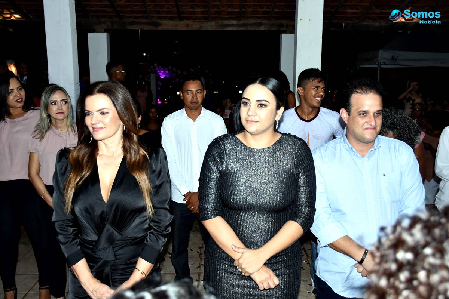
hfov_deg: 53.1
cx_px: 224
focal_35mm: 36
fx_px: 449
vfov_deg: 36.9
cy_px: 150
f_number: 3.8
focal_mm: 24
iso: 640
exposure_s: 1/100
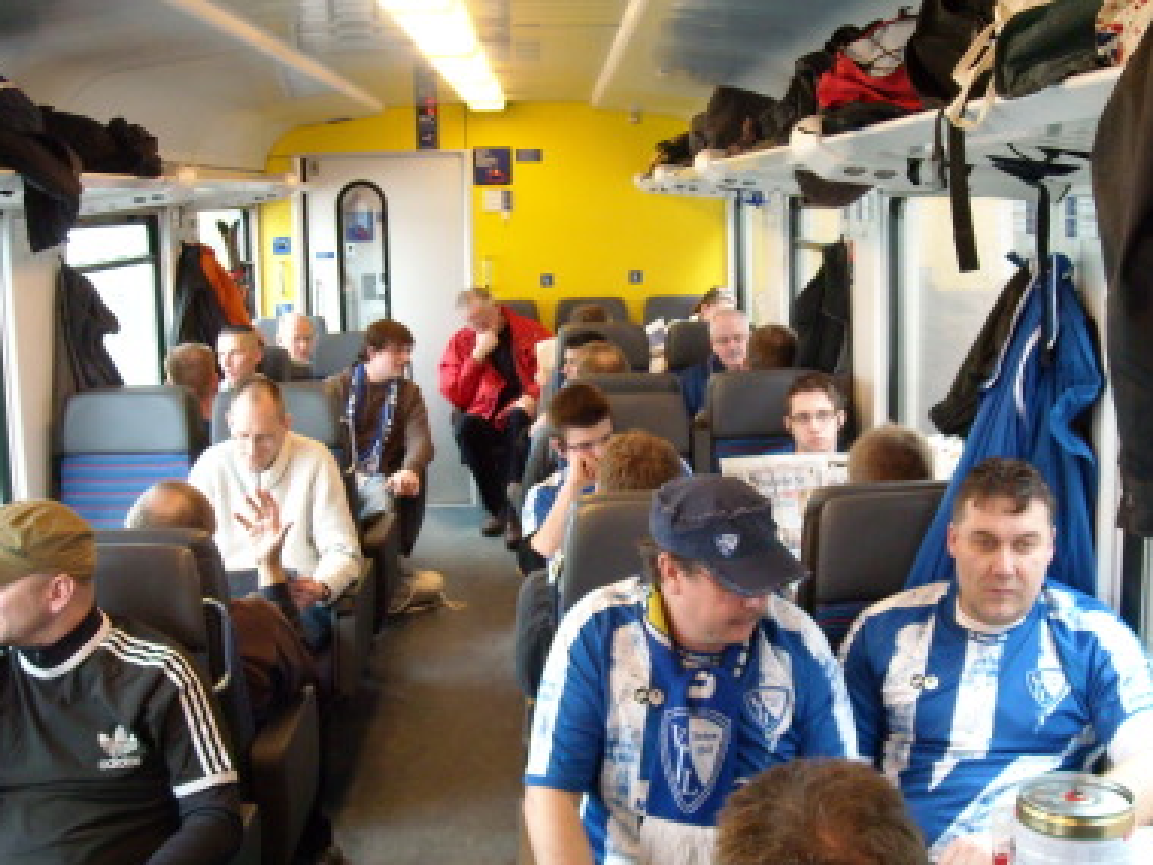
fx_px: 1532
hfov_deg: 41.2
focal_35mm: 46
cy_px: 448
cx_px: 595
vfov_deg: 31.5
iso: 400
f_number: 2.8
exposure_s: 1/54
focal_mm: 5.7
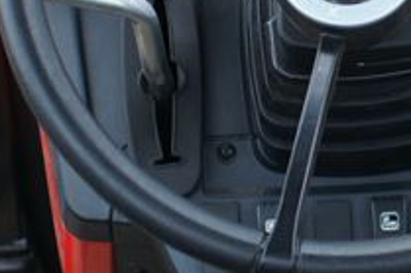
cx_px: 457
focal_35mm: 182
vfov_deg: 7.5
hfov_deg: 11.1
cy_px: 27
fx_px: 2076
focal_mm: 35
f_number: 4
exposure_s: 1/80
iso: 200
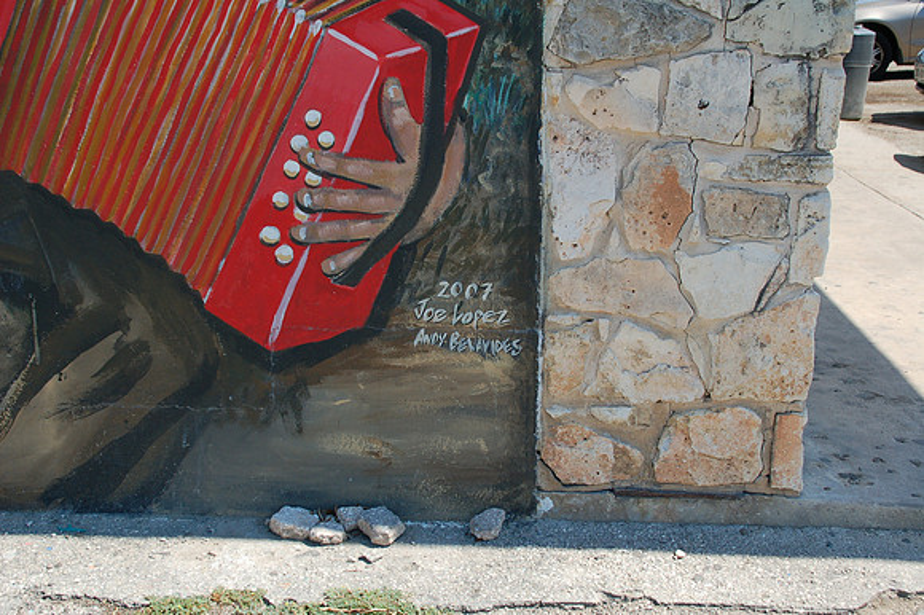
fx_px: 1347
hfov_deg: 37.9
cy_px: 308
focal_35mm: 52
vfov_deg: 25.7
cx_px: 462
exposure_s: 1/160
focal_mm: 35
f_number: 8
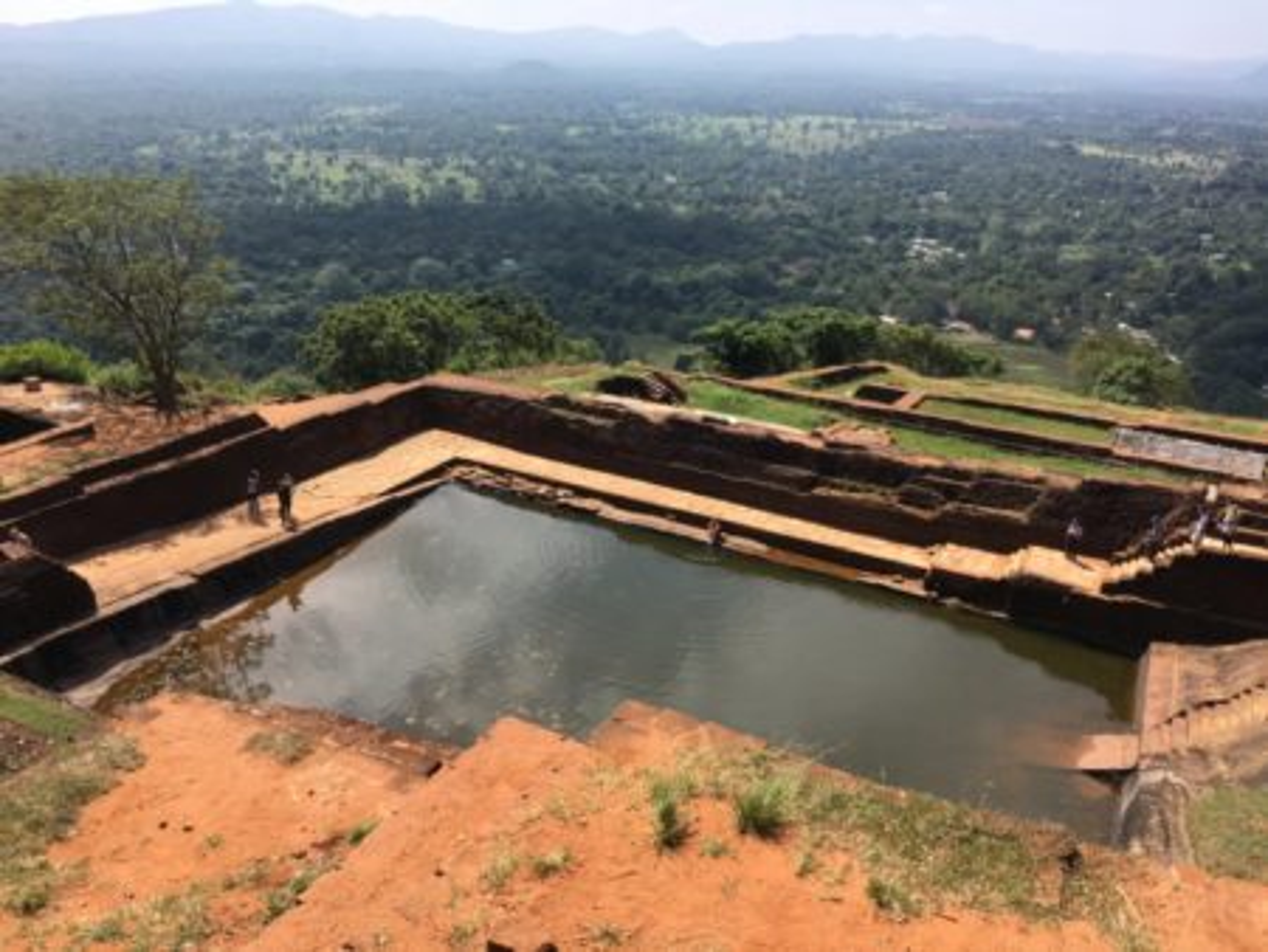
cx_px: 634
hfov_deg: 61.6
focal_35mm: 29
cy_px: 476
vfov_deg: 48.3
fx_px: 1063
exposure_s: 1/1131
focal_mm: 4.15
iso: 25
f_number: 2.2
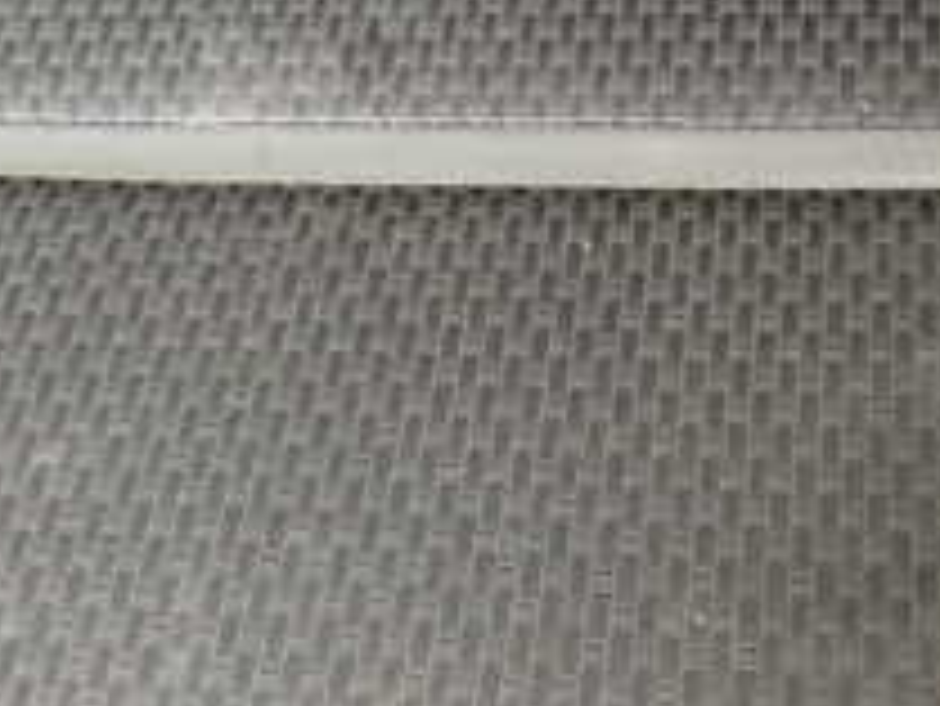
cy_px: 391
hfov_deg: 22.7
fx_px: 2337
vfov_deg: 17.2
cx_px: 486
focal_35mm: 86
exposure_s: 1/50
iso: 640
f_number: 2.3
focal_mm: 5.4
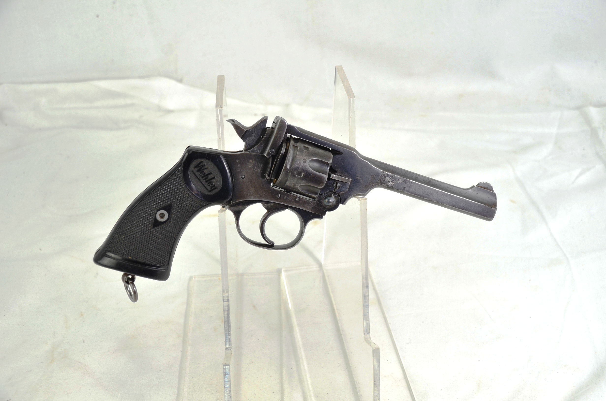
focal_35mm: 52
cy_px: 200
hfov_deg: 37.9
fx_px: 882
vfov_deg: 25.6
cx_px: 303
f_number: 5.6
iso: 200
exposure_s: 1/125
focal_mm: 35
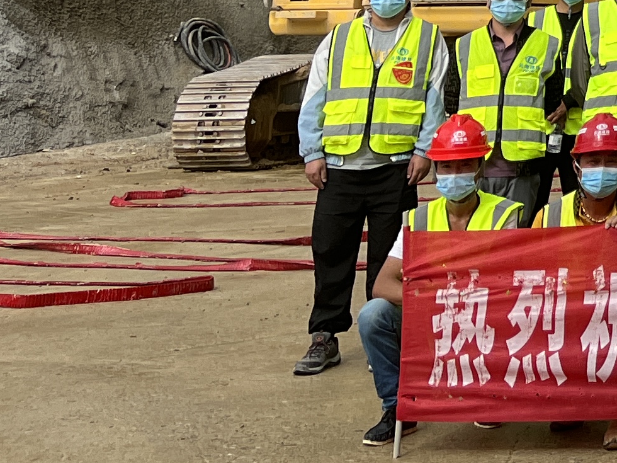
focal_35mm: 107
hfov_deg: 15.5
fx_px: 1907
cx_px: 1141
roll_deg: +0.3
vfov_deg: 12.3
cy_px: -460
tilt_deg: +13.3
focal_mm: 5.1
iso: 50
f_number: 1.6
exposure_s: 1/2137
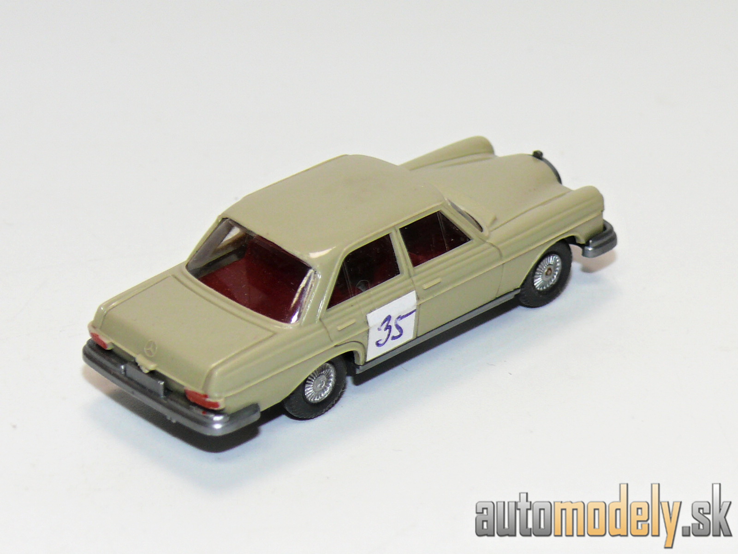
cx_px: 369
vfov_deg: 11.0
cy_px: 277
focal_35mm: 135
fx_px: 2878
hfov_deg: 14.6
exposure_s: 1/30
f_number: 4
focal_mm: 16.1
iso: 100
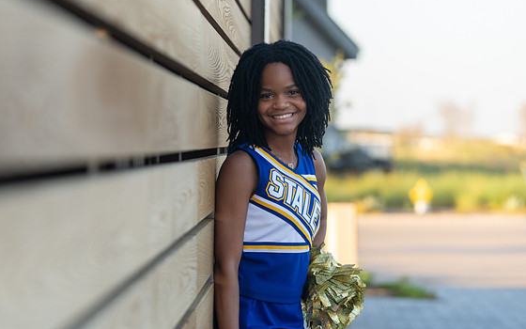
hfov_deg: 18.9
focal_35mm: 110
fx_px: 1577
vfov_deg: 11.9
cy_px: 169
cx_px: 279
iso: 200
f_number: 2.8
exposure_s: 1/320
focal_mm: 98
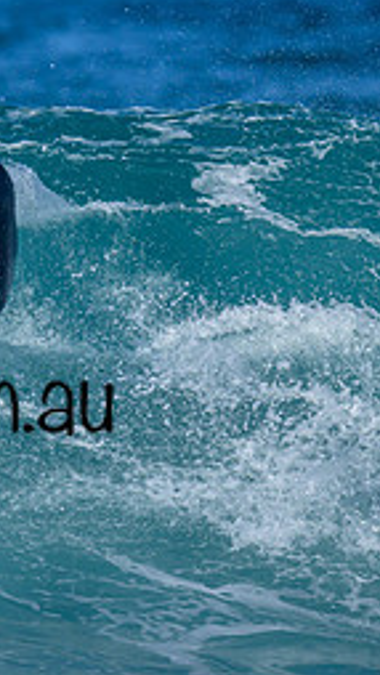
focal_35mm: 2623
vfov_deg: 0.8
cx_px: -435
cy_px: 265
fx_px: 46955
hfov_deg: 0.5
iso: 280
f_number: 6.3
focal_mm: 800
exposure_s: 1/2000
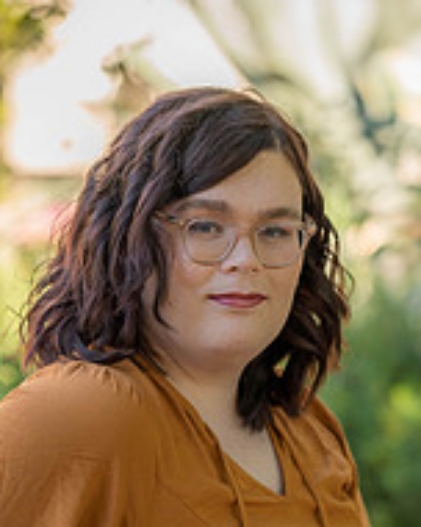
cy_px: 569
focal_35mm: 189
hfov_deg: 8.2
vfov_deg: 10.1
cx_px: 285
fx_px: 2944
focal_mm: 85
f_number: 2.2
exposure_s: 1/400
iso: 100
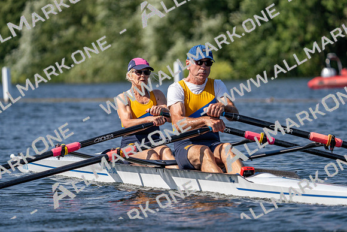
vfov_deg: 4.3
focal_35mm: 321
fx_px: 3095
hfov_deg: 6.4
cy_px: 116
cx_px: 174
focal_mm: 321
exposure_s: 1/2000
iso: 200
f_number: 6.3
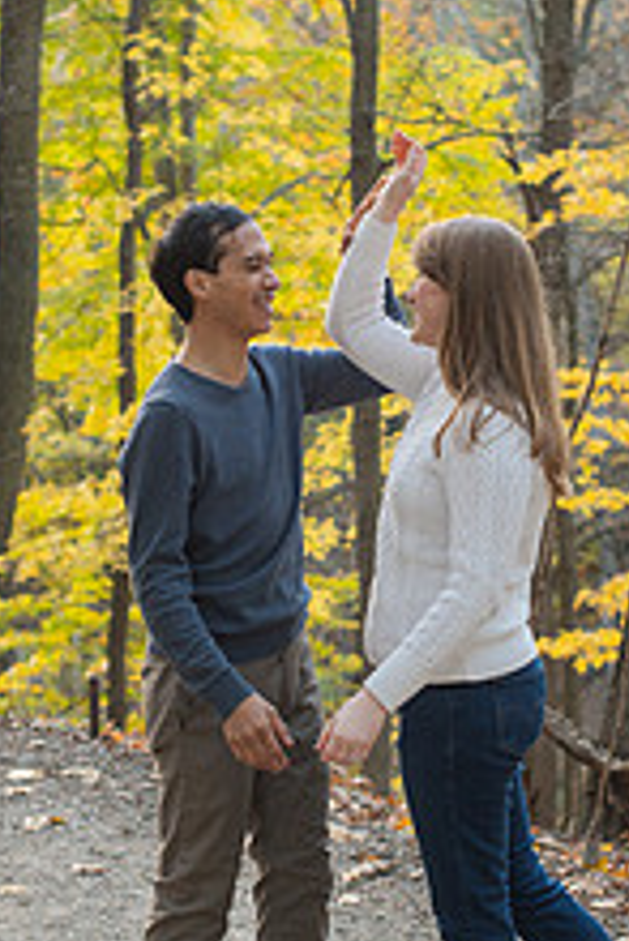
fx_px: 2669
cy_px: 398
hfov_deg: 13.4
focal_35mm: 102
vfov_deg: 20.0
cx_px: 357
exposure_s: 1/400
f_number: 3.5
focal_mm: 50
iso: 1000
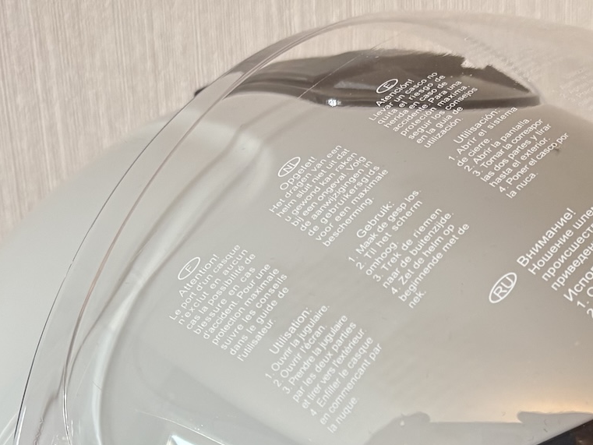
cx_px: 395
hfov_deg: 27.6
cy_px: 511
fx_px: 1199
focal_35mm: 70
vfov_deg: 19.9
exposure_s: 1/50
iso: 160
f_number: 1.6
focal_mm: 5.96
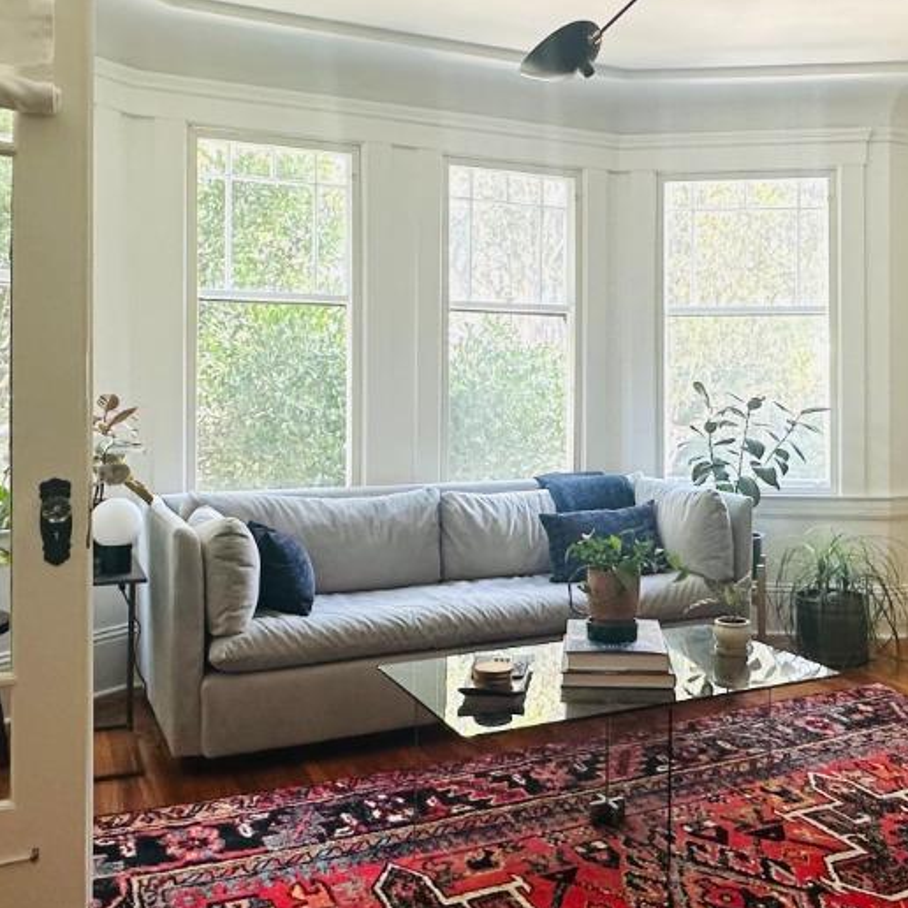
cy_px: 384
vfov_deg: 45.9
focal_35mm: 36
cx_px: 574
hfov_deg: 45.6
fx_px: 1068
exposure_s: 1/60
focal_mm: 2.22
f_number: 2.2
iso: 160
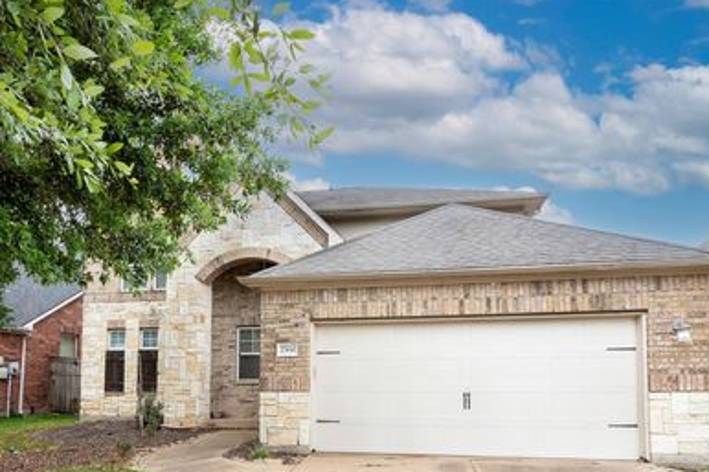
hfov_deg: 78.3
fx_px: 433
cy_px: 295
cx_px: 314
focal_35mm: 22
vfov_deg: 56.5
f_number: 13
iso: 640
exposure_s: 1/50
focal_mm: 17
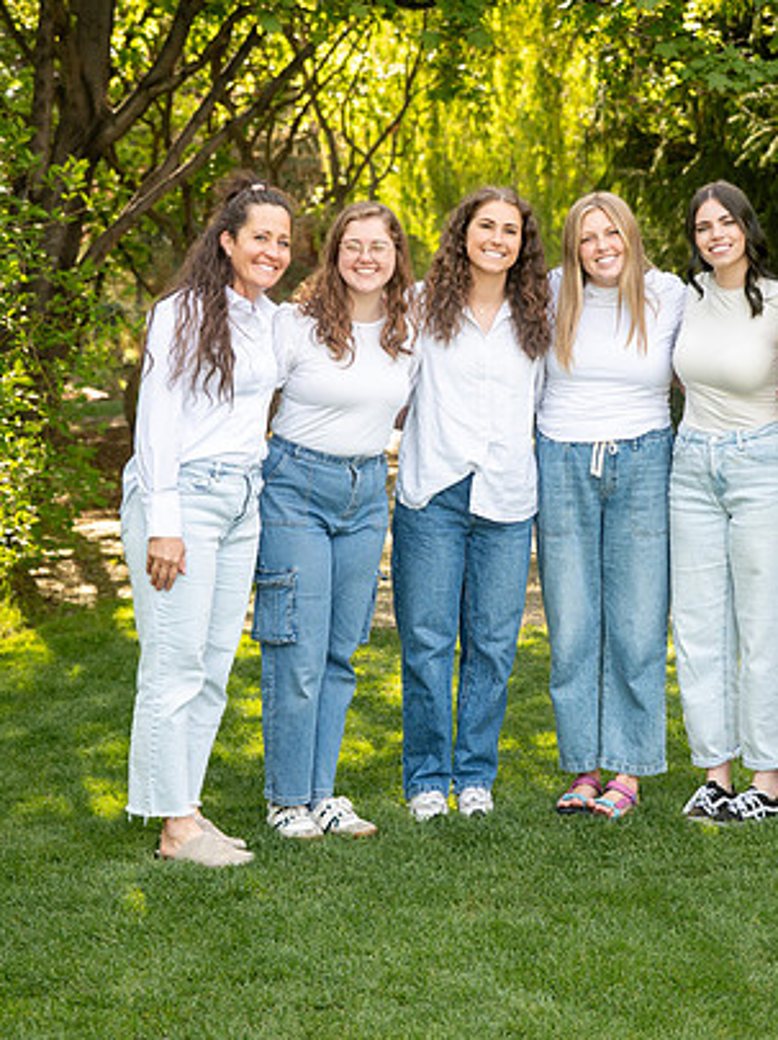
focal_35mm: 84
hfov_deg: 17.5
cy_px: 529
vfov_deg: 23.3
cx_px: 496
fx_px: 2521
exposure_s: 1/250
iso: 320
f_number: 4.5
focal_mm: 56
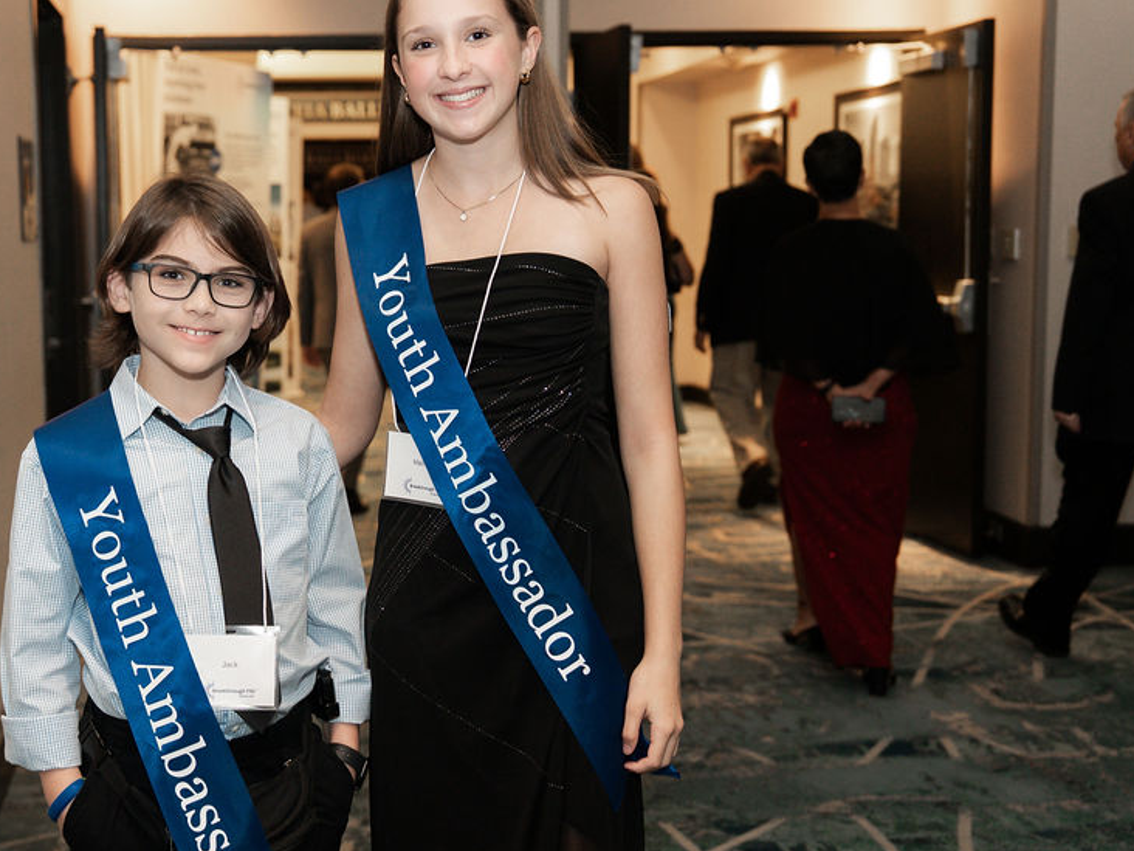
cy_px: 418
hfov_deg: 37.8
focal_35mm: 50
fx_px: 1638
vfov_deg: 29.1
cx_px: 387
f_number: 3.2
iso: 1000
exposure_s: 1/125
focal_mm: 36
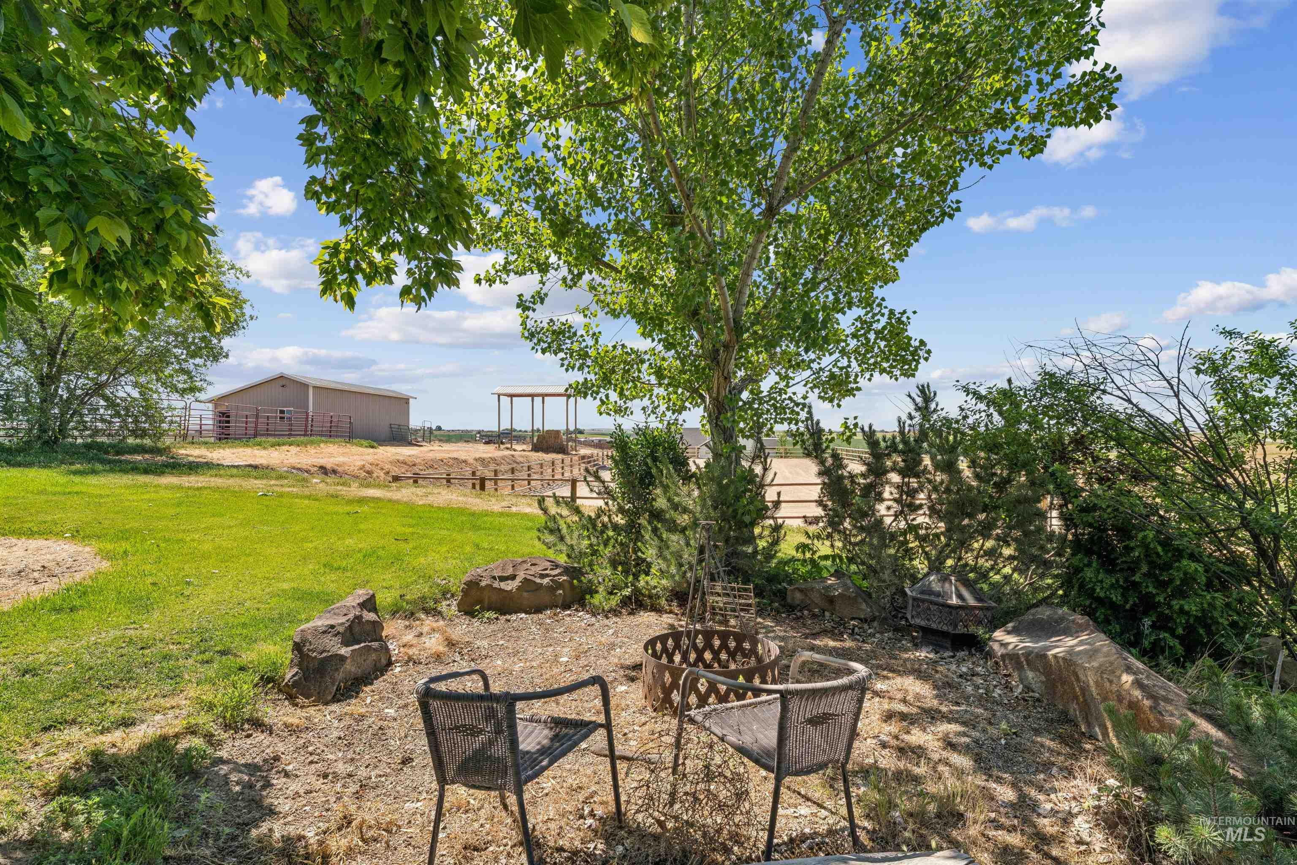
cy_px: 432
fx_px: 630
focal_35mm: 18
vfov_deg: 68.9
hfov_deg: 91.6
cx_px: 648
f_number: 13
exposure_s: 1/200
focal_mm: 17.5
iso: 400
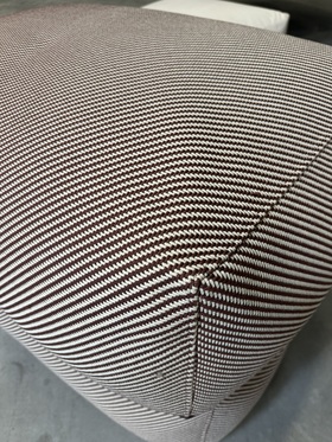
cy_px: 221
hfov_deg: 56.8
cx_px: 166
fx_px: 307
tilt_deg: -45.8
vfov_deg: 71.6
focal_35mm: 24
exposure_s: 1/50
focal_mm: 6.86
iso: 160
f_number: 1.78
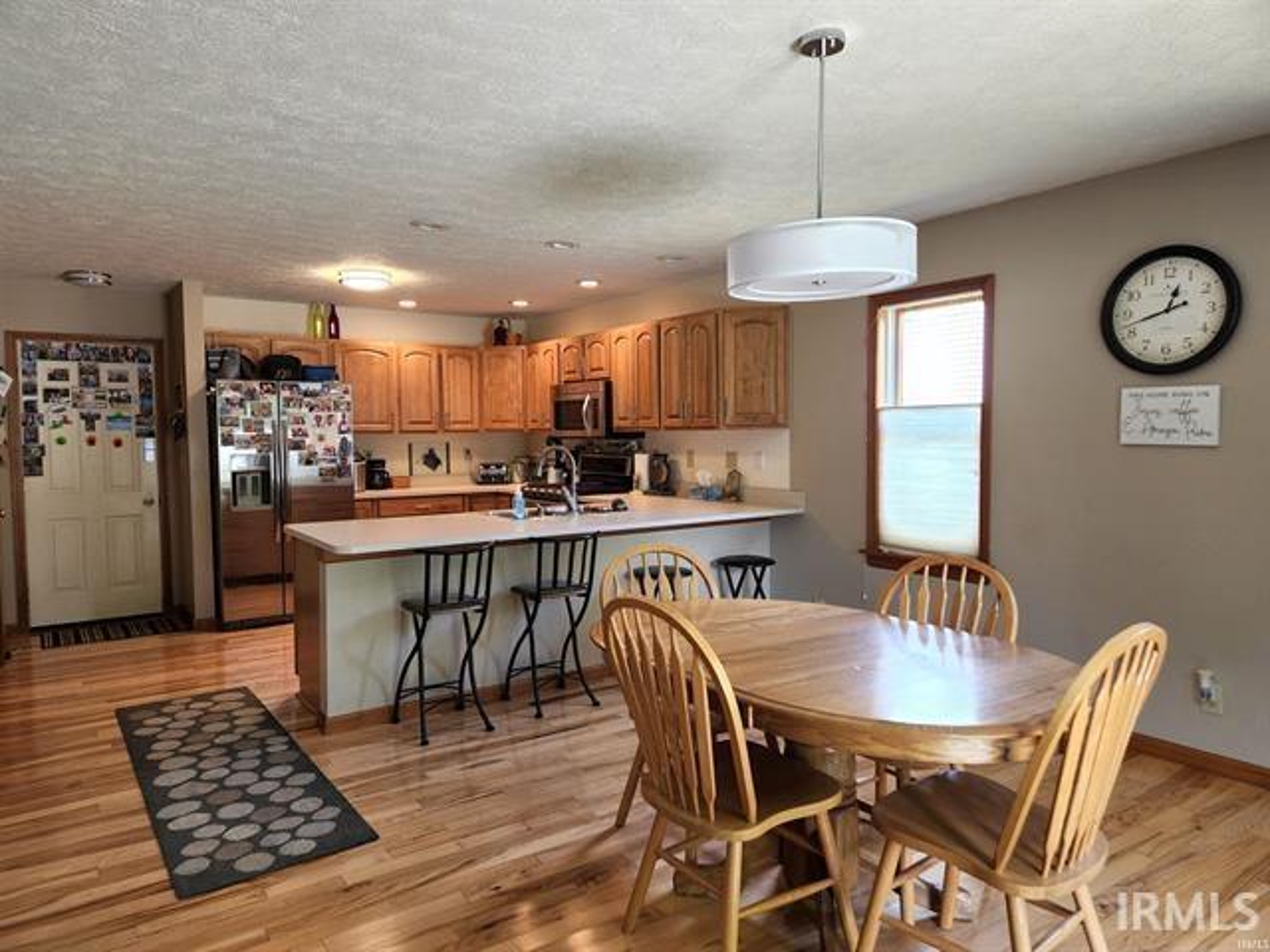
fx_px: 844
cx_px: 635
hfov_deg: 73.9
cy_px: 476
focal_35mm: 23
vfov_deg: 58.9
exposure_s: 1/120
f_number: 1.8
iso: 160
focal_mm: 5.4
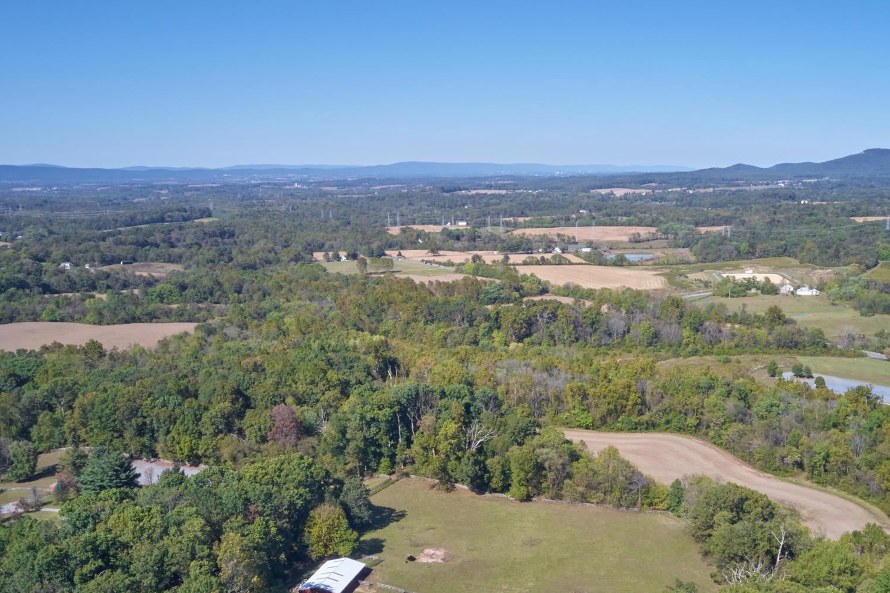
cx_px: 531
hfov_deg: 50.4
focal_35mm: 38
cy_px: 368
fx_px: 939
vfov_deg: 34.9
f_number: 9
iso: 100
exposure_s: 1/120
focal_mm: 10.26
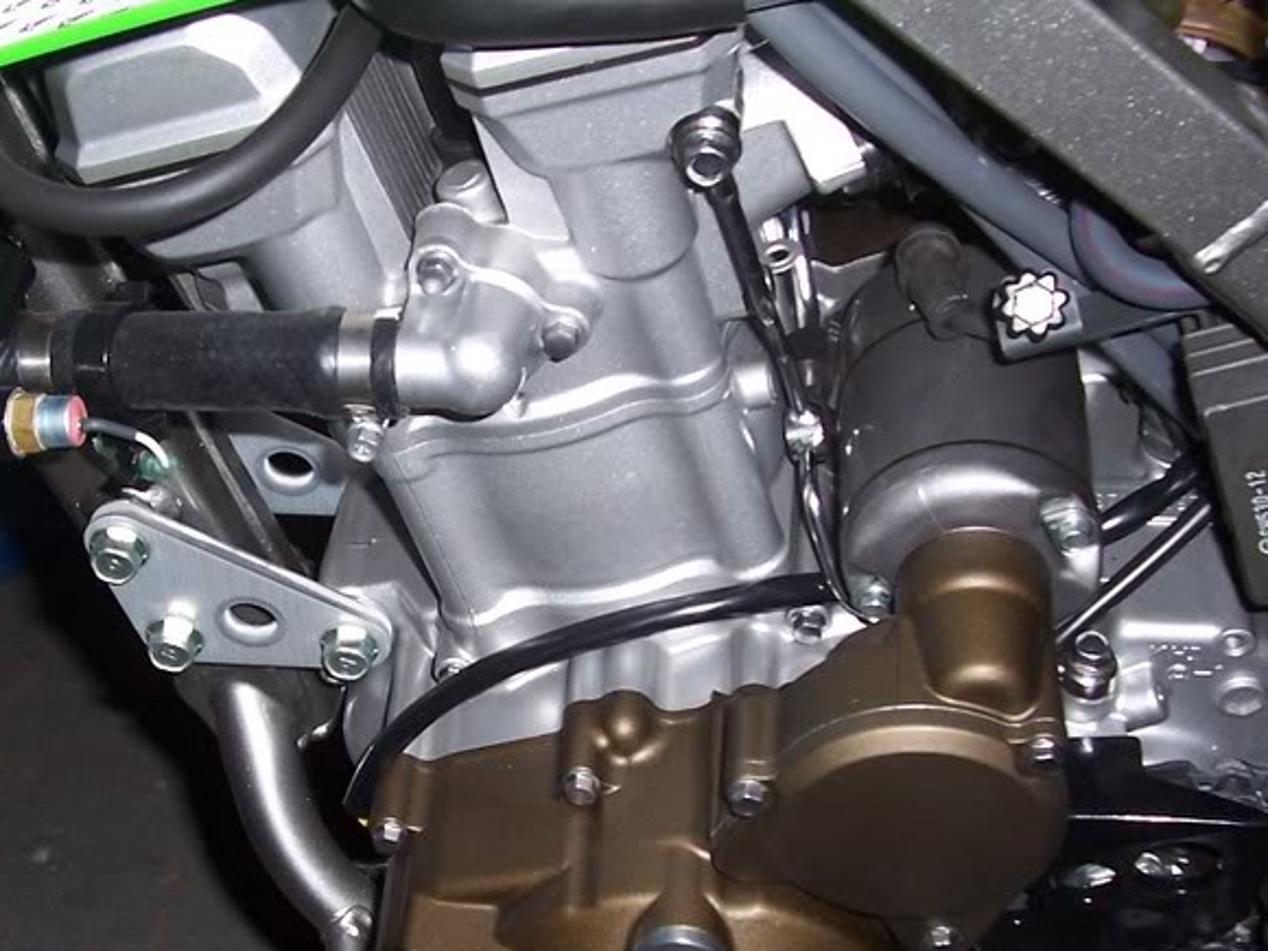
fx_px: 2198
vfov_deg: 24.3
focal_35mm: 60
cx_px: 446
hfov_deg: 32.0
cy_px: 595
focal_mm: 5.6
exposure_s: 1/60
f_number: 2.7
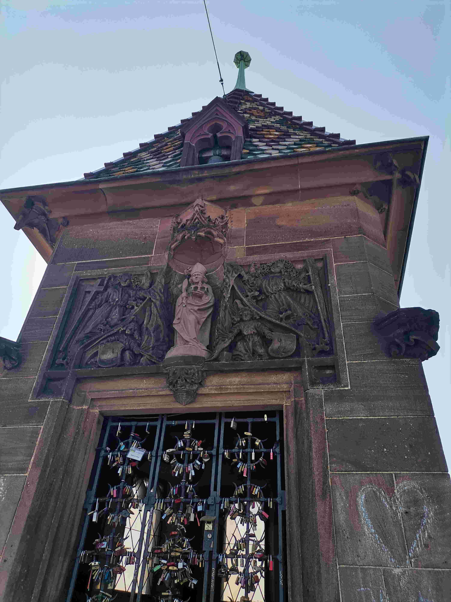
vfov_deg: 67.3
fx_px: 452
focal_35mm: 26
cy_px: 301
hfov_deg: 53.1
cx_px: 226
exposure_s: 1/2262
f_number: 1.8
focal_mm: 4.75
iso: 50
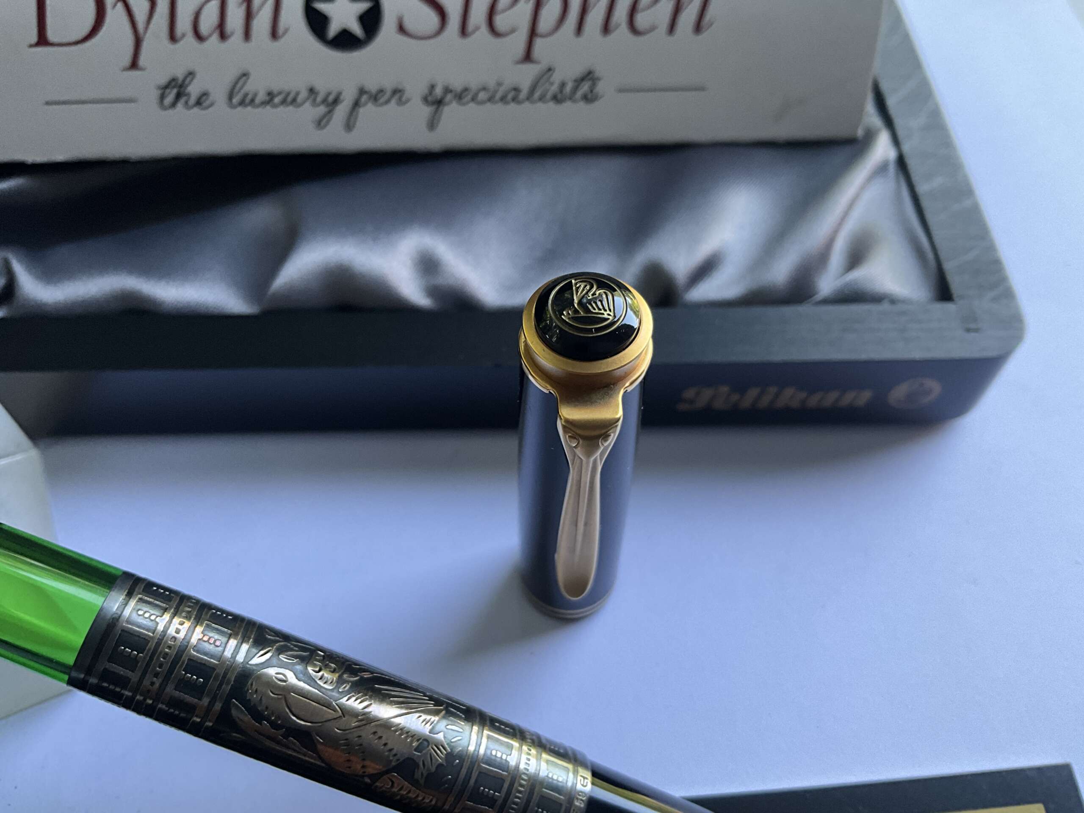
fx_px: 908
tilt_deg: -57.1
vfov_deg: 48.2
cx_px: 542
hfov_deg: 61.7
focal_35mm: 29
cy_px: 406
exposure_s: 1/119
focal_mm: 3
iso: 64
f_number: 1.8
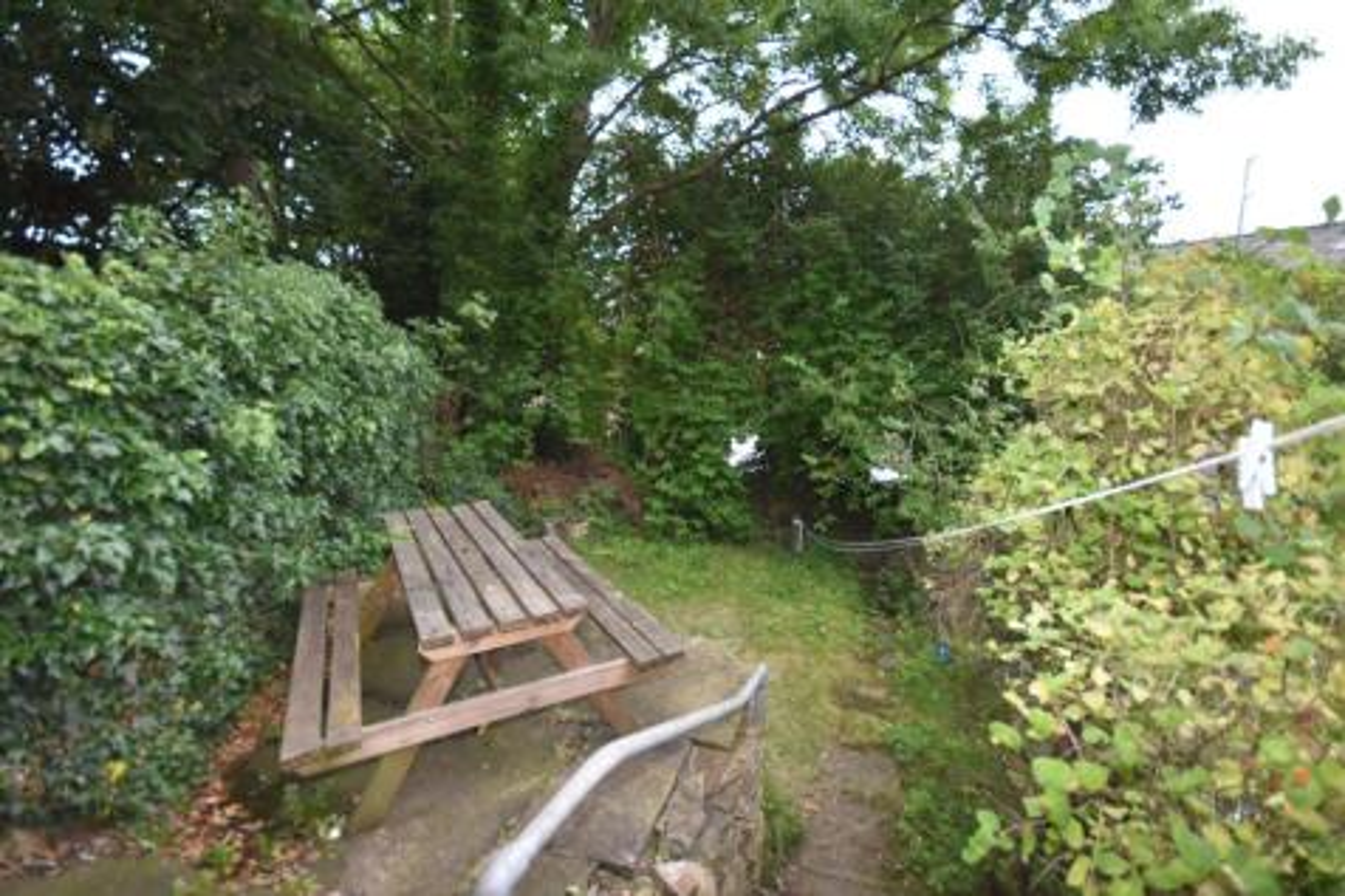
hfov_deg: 100.4
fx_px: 560
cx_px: 672
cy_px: 448
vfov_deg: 77.3
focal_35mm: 15
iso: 800
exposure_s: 1/200
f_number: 5
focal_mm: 10
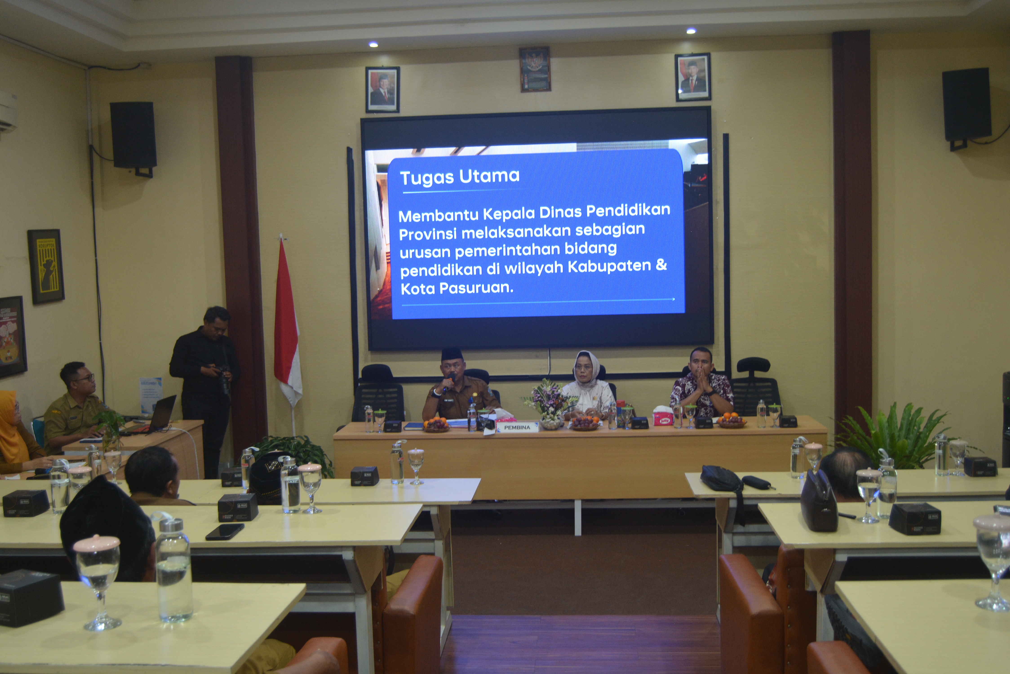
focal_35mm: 36
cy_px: 337
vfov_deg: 36.9
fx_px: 1010
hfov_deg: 53.1
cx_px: 505
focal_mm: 24
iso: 800
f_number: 3.8
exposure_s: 1/30
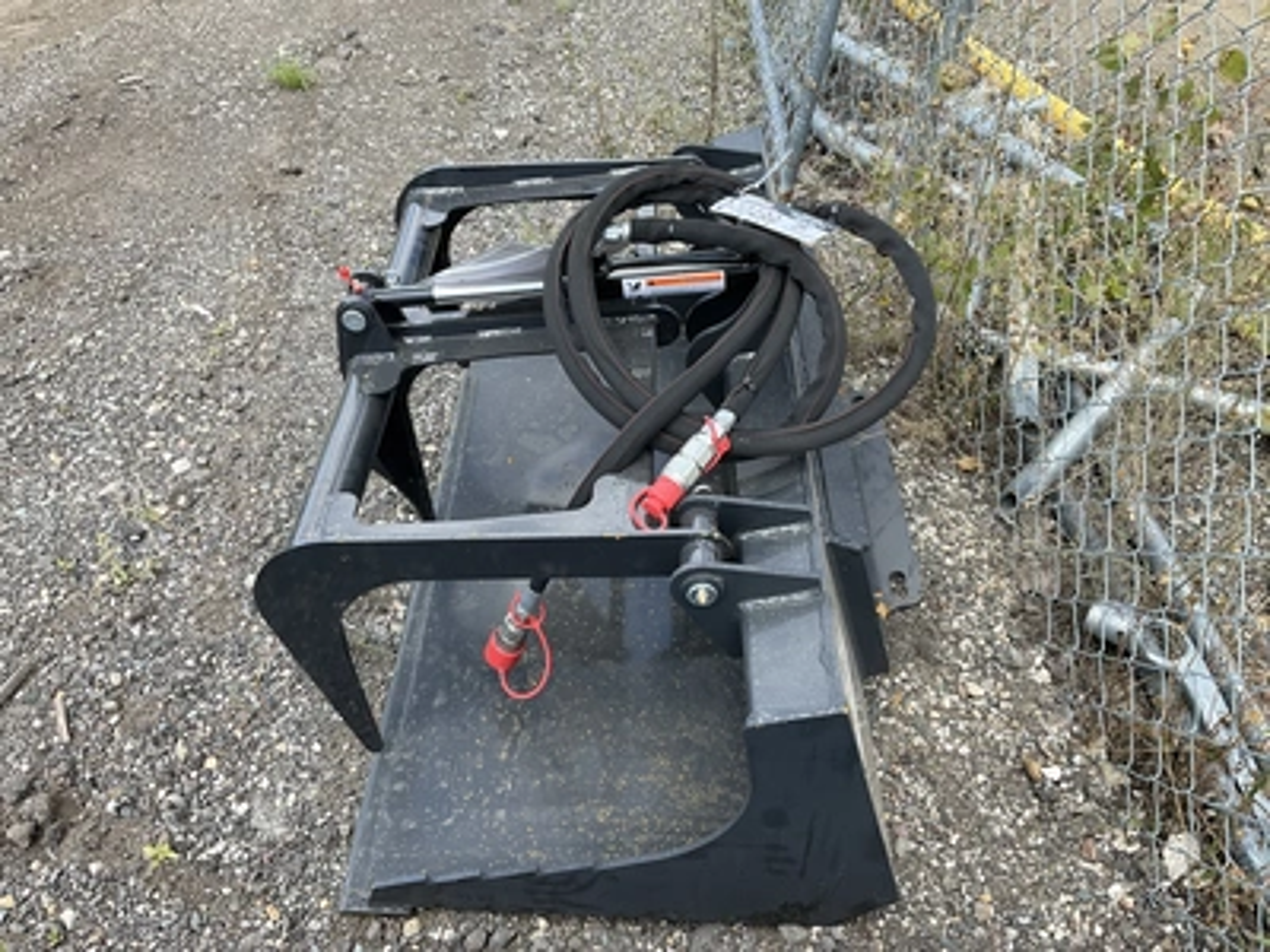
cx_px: 635
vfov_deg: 48.2
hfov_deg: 61.7
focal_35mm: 29
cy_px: 476
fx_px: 1064
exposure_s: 1/391
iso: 25
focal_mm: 3
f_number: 1.8
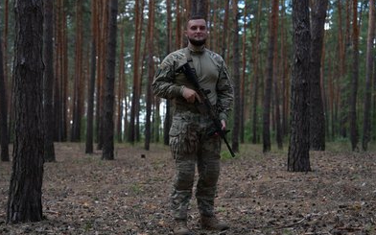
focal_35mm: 50
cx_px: 187
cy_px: 125
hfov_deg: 40.3
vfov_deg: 25.8
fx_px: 512
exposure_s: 1/250
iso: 160
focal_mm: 48
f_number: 3.2
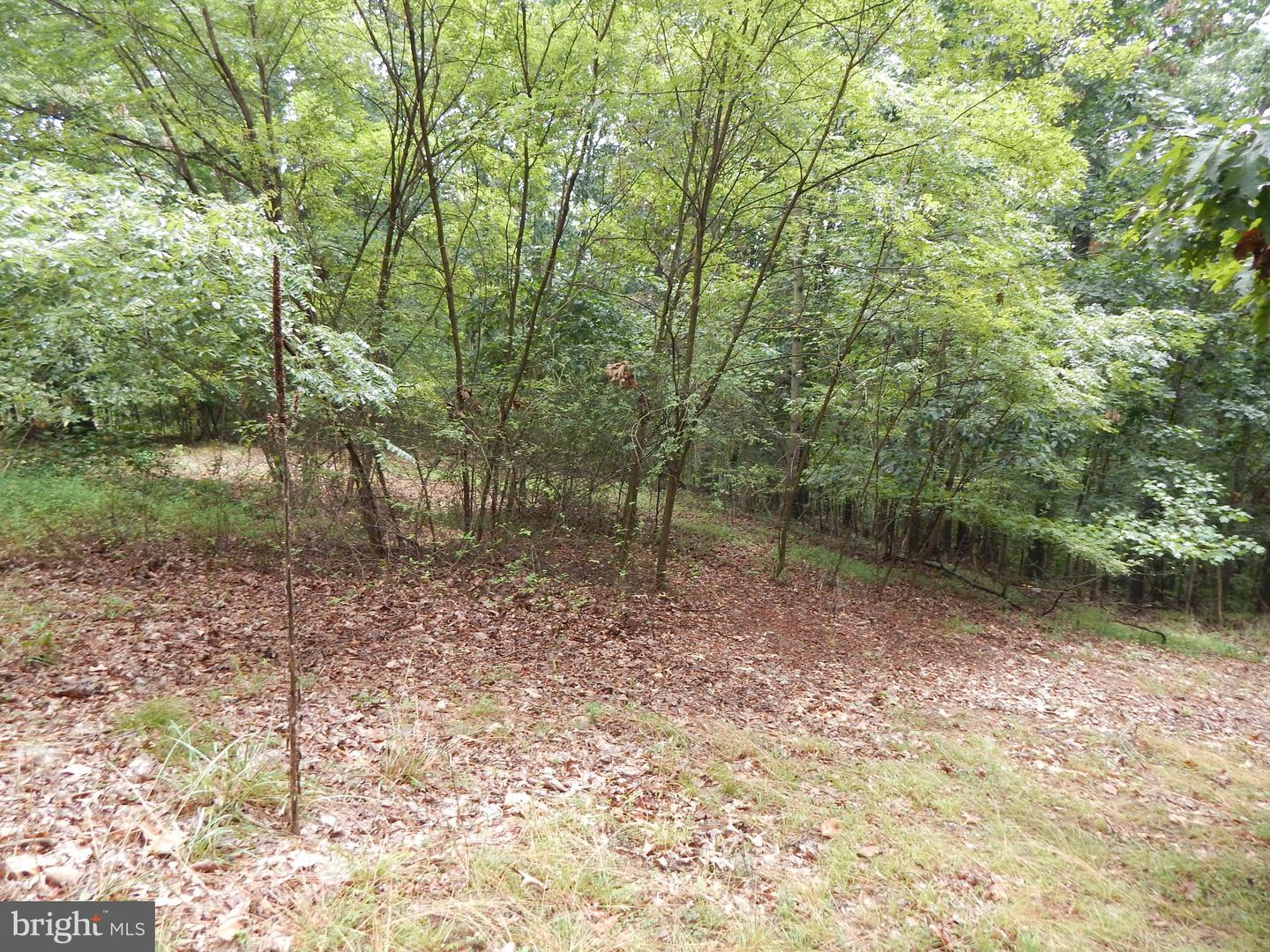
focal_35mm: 22
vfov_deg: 61.1
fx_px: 807
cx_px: 635
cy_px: 476
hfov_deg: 76.4
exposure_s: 1/125
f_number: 3
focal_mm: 4
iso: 125
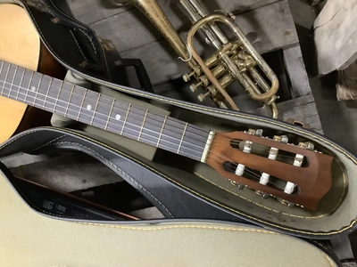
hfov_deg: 58.4
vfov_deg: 45.4
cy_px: 134
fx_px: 320
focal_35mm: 31
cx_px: 178
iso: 800
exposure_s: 1/24
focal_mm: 3.3
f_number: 2.4
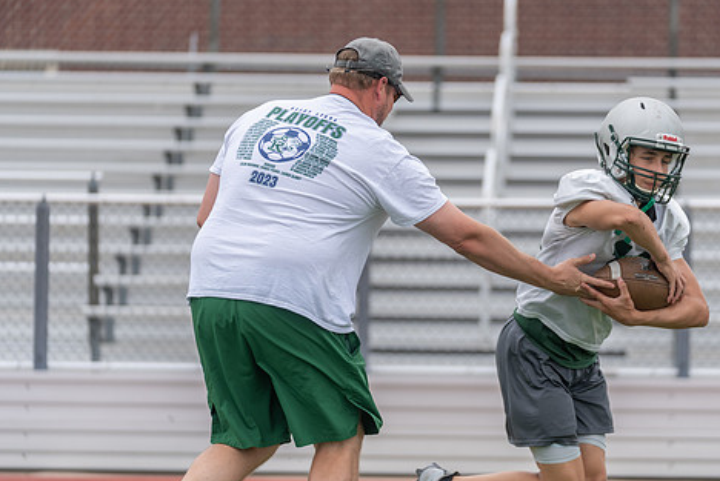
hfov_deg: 11.3
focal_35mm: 182
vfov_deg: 7.6
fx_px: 3643
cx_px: 431
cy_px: 205
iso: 160
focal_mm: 147
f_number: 2.8
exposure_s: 1/1250
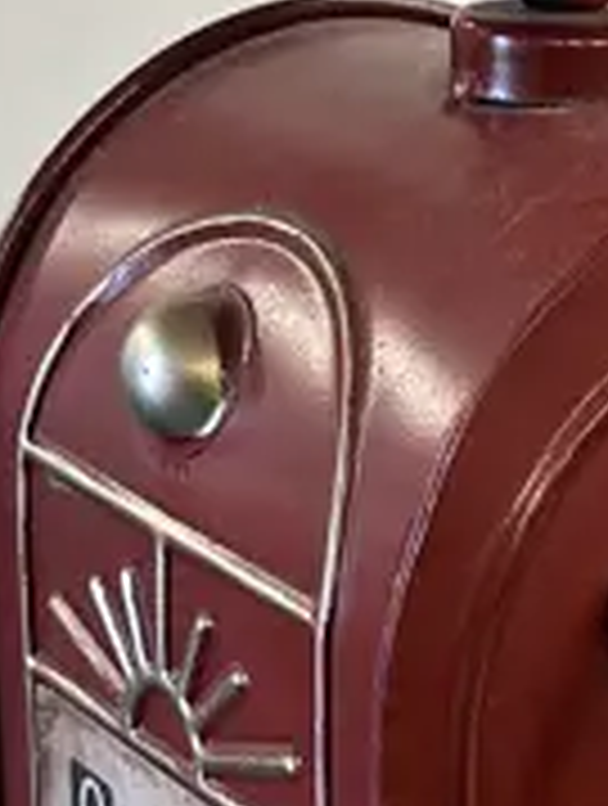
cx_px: 617
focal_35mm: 137
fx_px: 3197
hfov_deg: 10.8
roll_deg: -1.8
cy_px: 950
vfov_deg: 14.0
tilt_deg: -25.3
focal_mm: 6.86
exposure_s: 1/50
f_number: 1.78
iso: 200
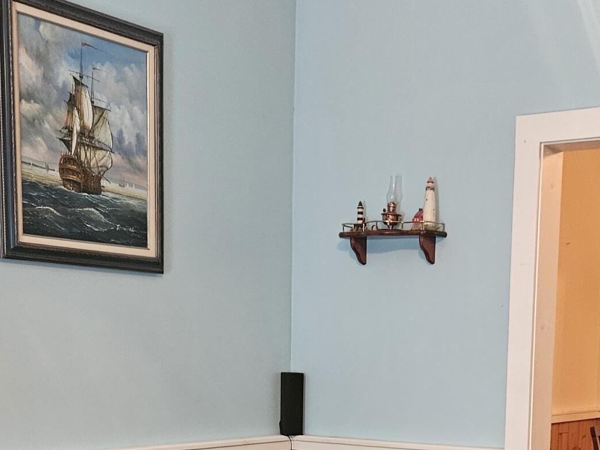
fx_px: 1144
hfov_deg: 29.2
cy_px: 567
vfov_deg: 20.5
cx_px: 407
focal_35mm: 66
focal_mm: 5.4
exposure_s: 1/40
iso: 500
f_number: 1.8
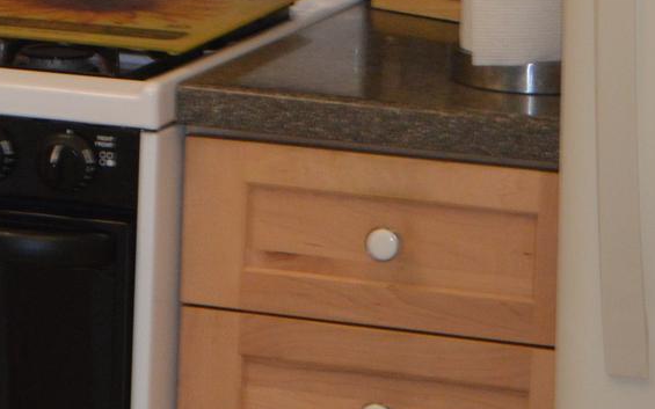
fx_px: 5141
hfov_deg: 7.2
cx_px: -278
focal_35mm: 288
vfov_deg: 4.5
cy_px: -147
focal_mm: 52
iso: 900
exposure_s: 1/60
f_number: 5.6
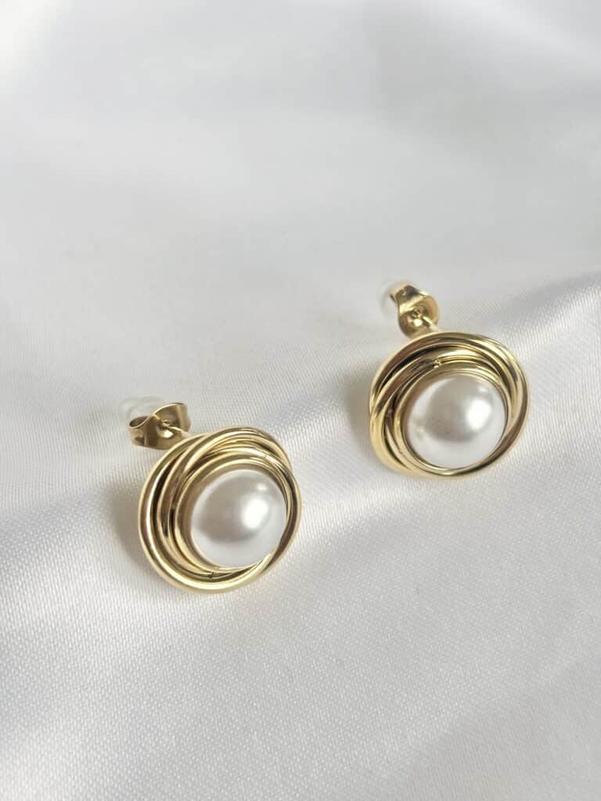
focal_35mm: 52
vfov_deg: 36.8
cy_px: 400
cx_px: 300
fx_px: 1204
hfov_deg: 28.0
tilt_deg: -56.9
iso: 50
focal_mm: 5.96
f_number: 1.6
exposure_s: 1/103
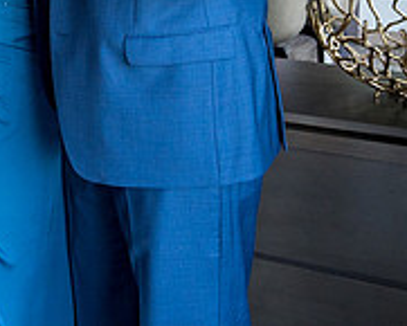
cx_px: -74
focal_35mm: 81
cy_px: -107
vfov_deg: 17.7
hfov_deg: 21.9
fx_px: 976
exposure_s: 1/160
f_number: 4.5
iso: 1000
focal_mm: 27
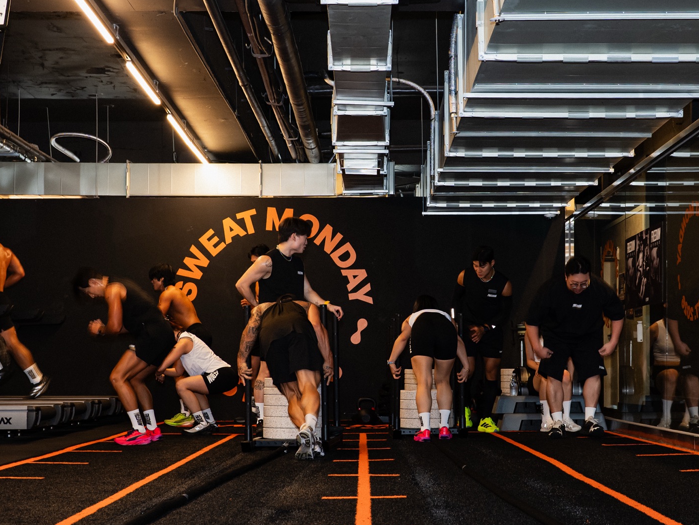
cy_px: 263
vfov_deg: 39.7
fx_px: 727
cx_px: 346
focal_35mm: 36
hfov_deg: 51.3
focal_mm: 33
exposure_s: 1/40
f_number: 4
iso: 800
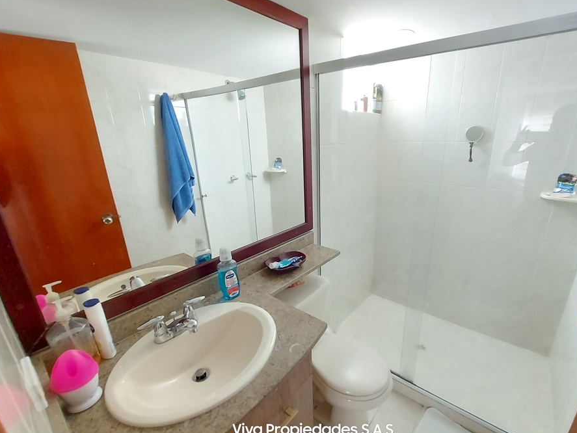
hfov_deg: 97.9
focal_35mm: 15
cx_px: 314
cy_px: 222
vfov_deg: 81.8
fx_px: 250
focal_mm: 1.74
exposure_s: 1/24
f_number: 2.2
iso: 640
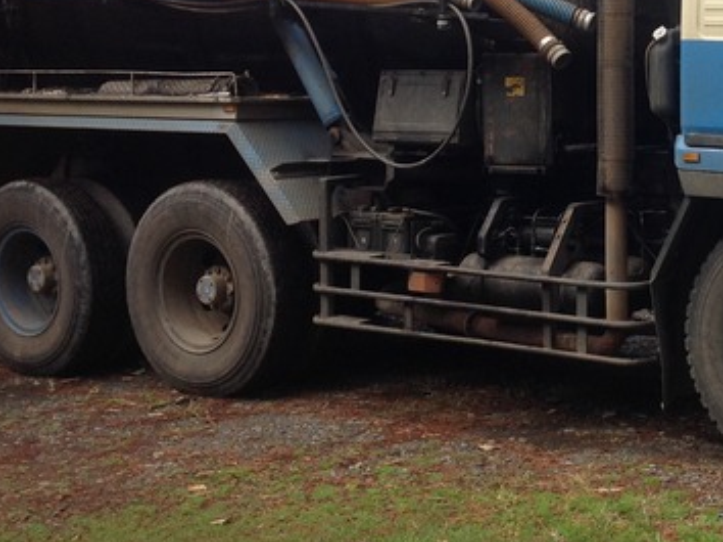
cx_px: 678
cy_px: 160
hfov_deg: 23.9
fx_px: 1649
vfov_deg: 18.6
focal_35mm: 79
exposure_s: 1/560
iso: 50
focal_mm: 4.28
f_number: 2.4
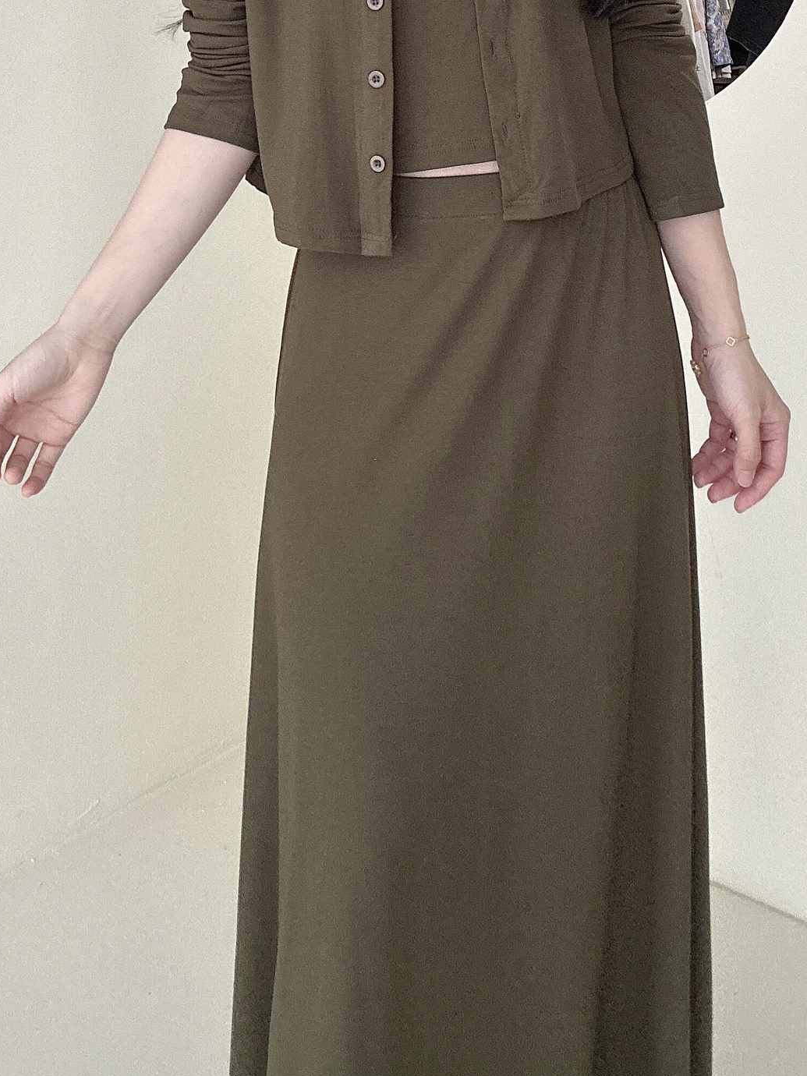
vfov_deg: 44.1
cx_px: 455
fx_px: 1243
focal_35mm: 40
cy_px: 187
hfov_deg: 35.9
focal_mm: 2.69
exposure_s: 1/60
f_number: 1.9
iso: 125
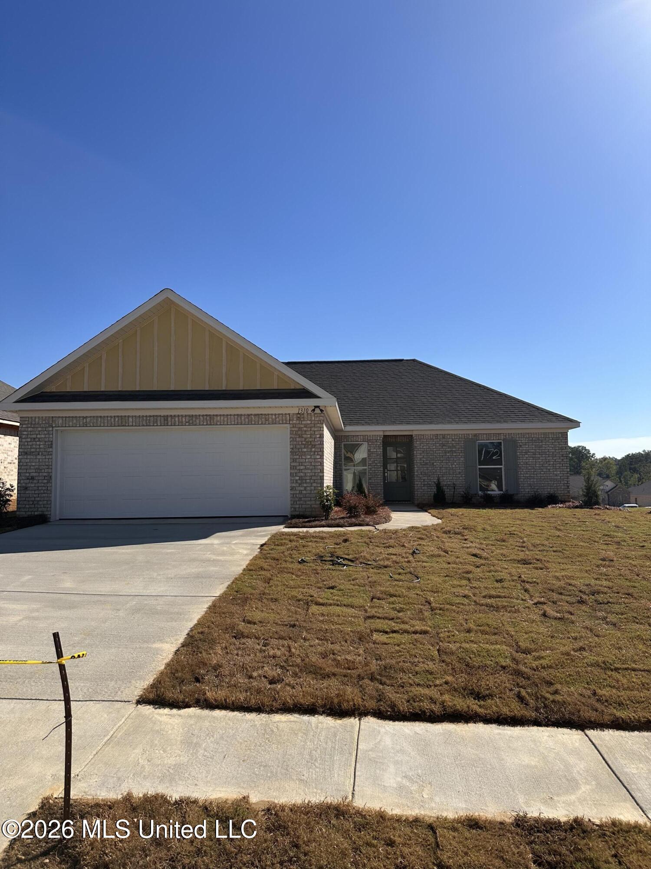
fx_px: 602
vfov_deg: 71.6
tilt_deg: +6.9
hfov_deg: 56.8
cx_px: 326
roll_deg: -0.4
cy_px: 434
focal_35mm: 24
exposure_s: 1/7042
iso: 80
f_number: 1.78
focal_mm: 6.86
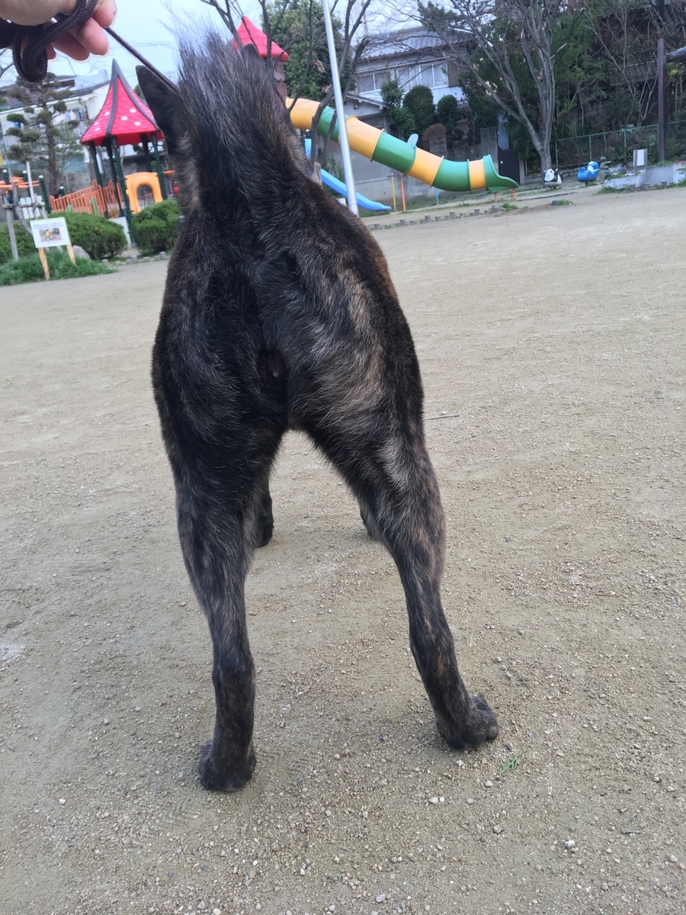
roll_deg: +8.4
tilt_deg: -17.8
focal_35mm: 29
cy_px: 458
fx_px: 766
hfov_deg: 48.2
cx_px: 343
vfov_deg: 61.7
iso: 32
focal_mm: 4.15
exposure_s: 1/100
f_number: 2.2
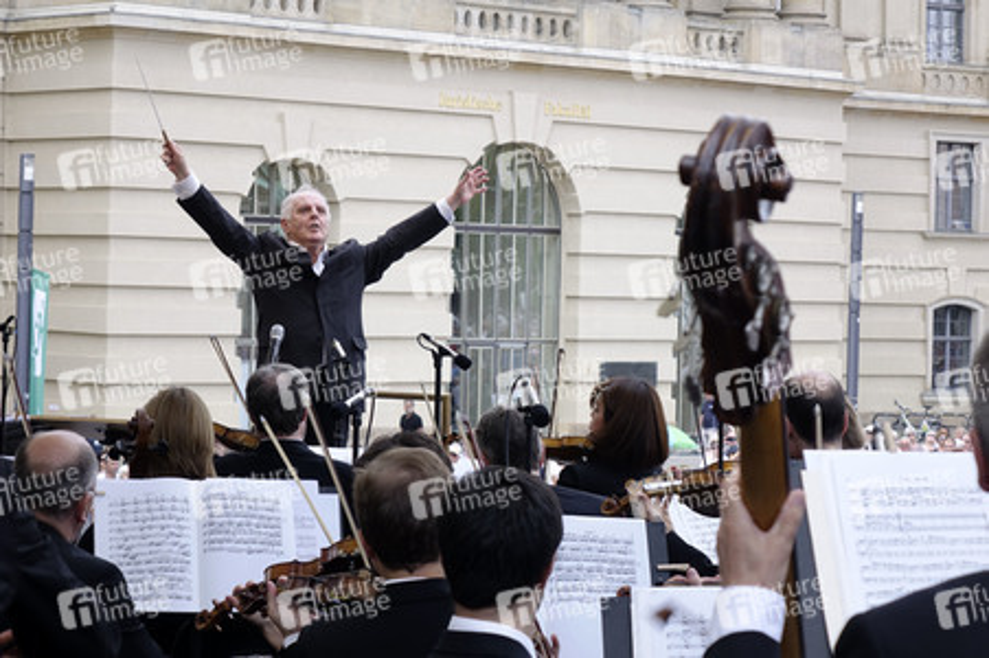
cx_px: 494
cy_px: 329
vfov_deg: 12.2
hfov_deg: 18.3
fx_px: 3075
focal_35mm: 112
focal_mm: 40.95
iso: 100
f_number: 5
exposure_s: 1/125
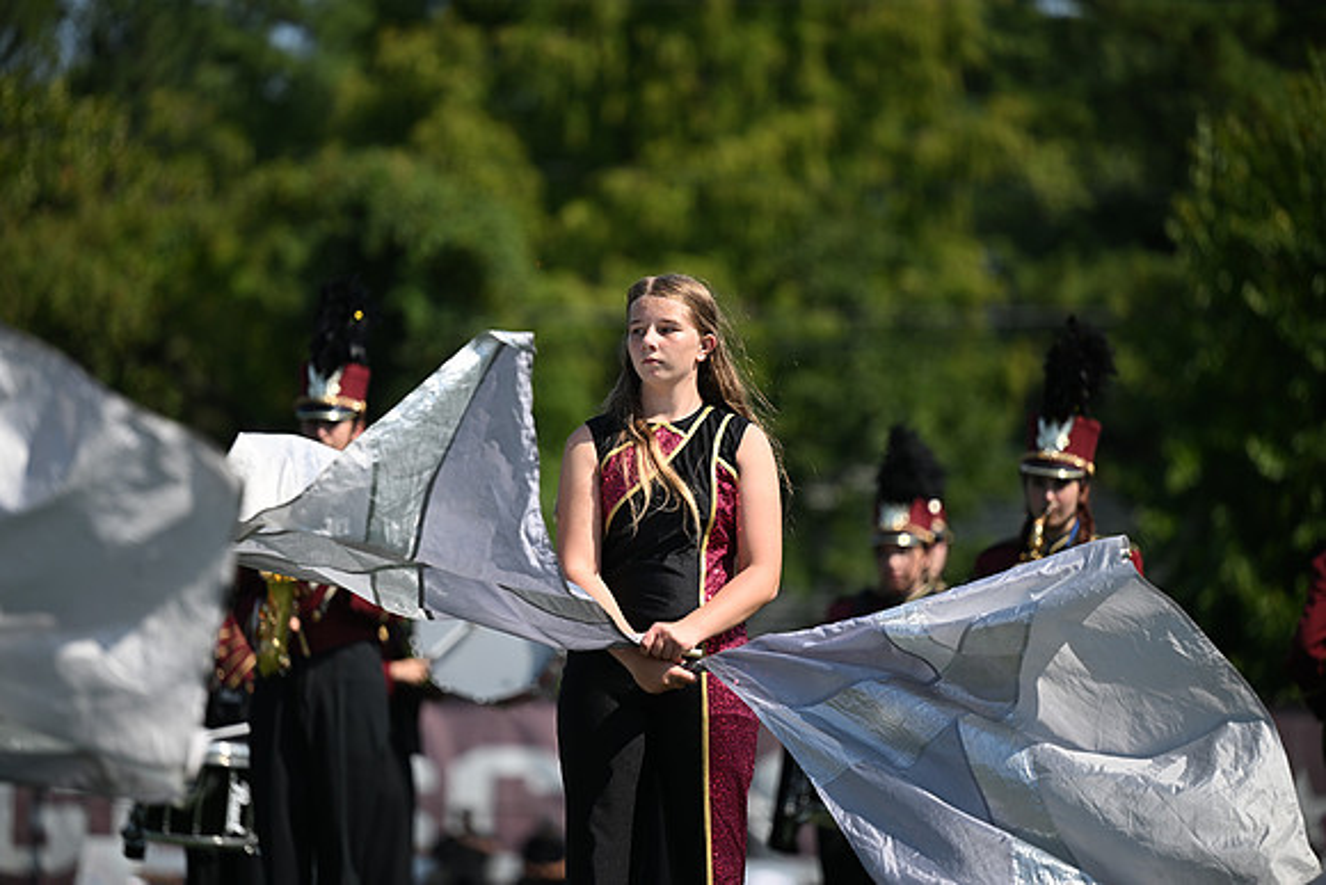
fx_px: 6631
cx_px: 663
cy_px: 442
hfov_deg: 11.4
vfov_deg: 7.6
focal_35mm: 180
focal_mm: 180
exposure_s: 1/2000
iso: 125
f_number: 2.8
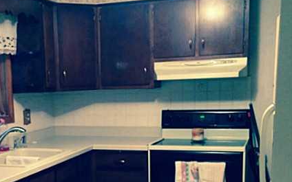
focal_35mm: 66
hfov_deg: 30.4
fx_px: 525
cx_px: 63
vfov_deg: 19.5
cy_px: 152
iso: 320
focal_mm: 4.12
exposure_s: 1/20
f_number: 2.4
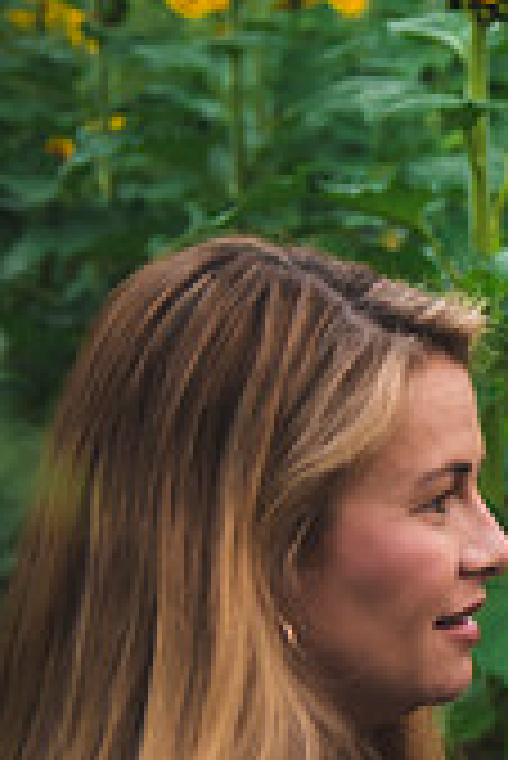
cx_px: 1268
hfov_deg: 7.7
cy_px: 780
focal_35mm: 165
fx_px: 3485
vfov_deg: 12.3
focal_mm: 48
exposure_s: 1/250
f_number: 2.8
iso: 200
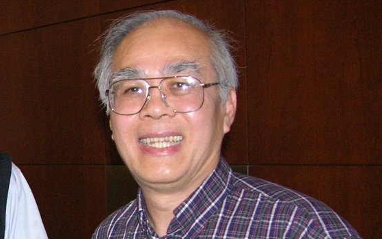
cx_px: -71
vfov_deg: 14.1
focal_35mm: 91
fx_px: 947
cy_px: 255
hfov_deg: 21.3
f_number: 2.8
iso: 200
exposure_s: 1/60.1
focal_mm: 8.9
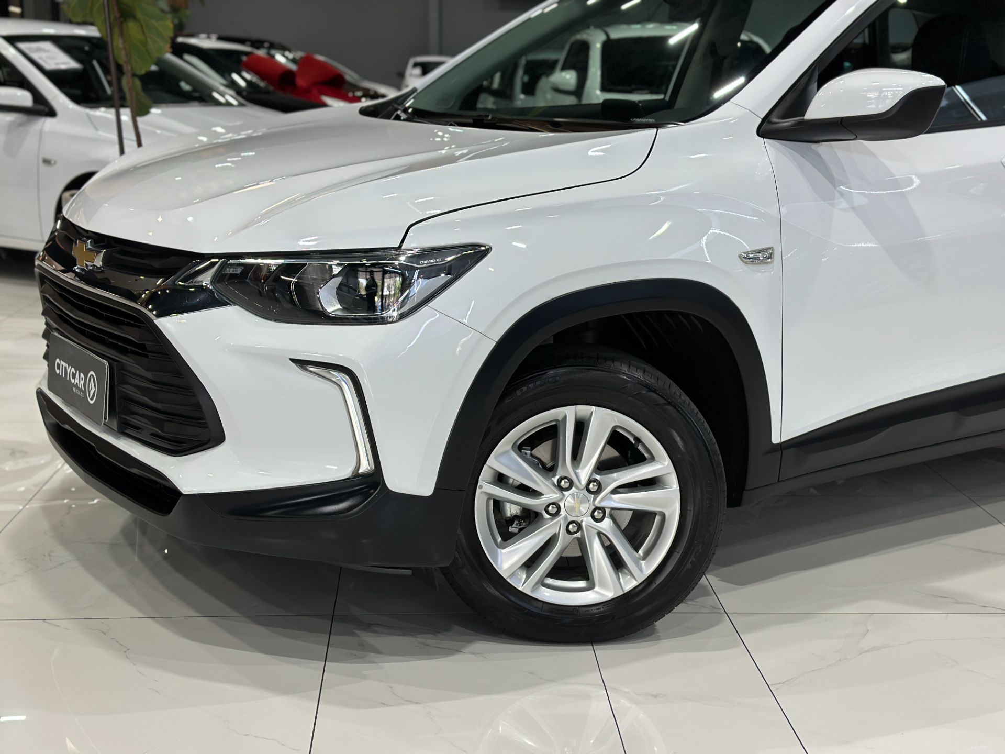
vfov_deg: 30.3
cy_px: 377
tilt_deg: -12.6
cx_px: 502
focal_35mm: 48
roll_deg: -0.9
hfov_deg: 39.7
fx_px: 1394
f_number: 1.78
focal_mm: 6.86
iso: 80
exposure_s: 1/125
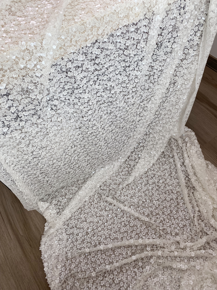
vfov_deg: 67.3
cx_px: 108
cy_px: 145
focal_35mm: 26
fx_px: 217
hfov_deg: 53.1
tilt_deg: -56.7
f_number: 1.8
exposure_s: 1/206
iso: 32
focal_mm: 4.25
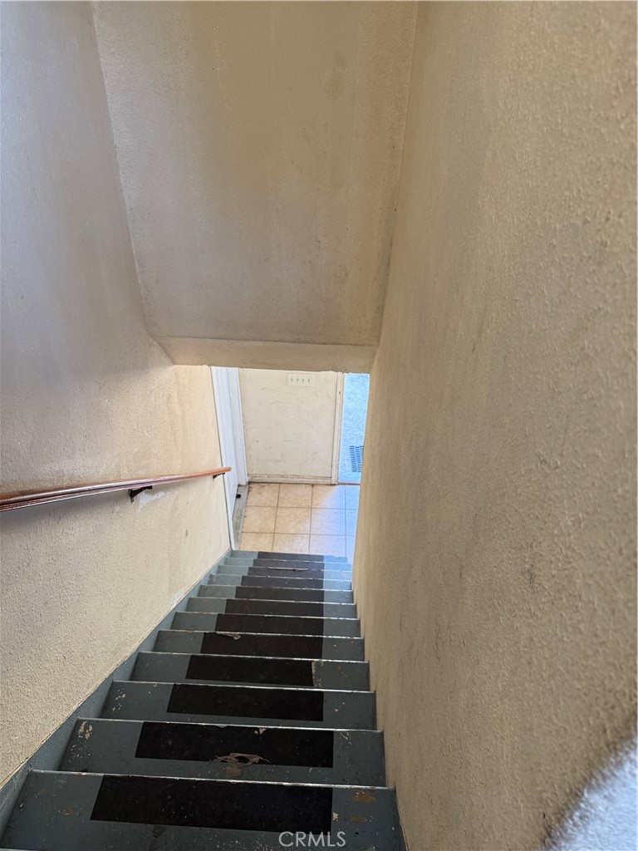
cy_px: 426
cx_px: 319
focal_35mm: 24
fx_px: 590
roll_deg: -3.2
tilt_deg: -39.3
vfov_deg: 71.6
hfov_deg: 56.8
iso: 160
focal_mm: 6.76
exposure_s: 1/120
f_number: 1.78
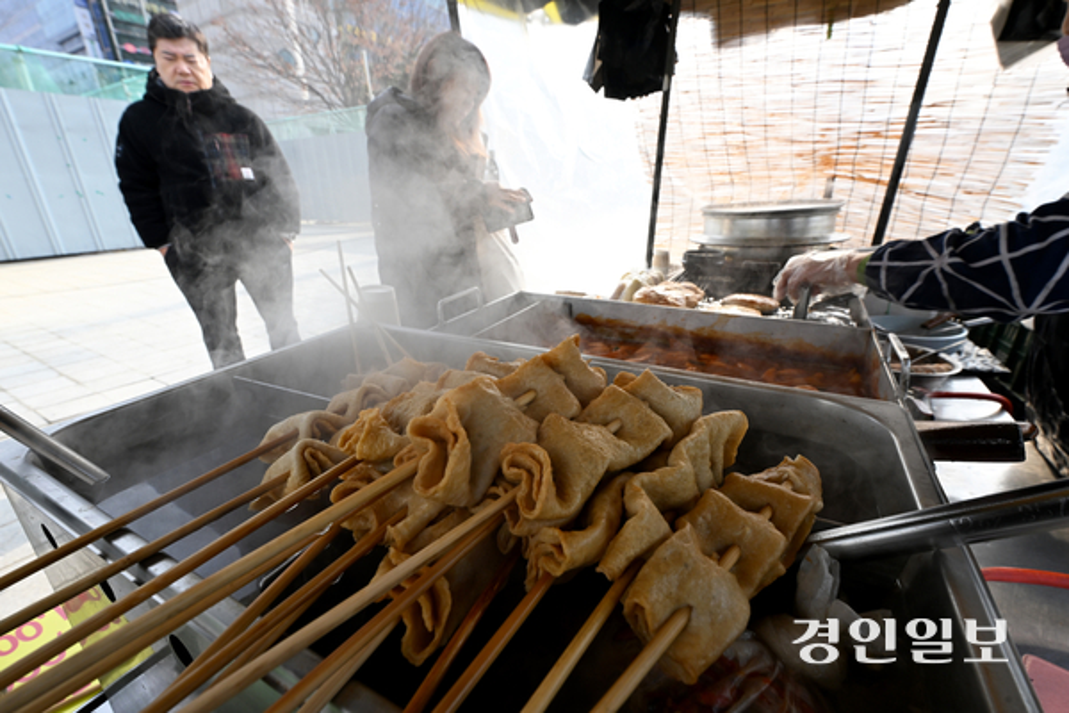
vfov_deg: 73.7
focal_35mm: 16
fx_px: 475
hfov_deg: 96.7
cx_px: 534
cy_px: 356
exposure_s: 1/200
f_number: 11
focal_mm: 16
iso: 500
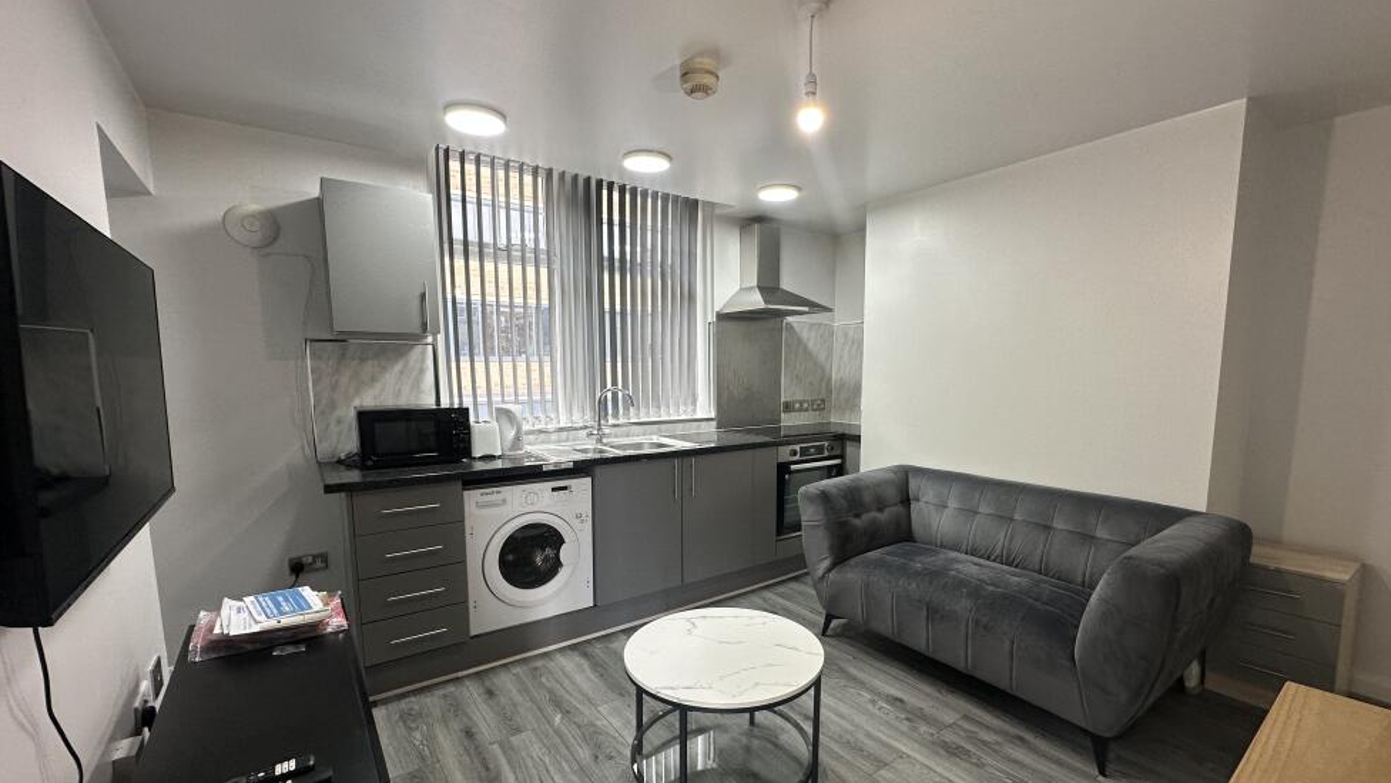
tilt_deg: -6.8
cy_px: 441
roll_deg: +0.0
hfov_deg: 99.3
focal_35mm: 16
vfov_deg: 66.8
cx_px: 727
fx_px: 590
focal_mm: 2.22
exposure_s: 1/100
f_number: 2.2
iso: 125
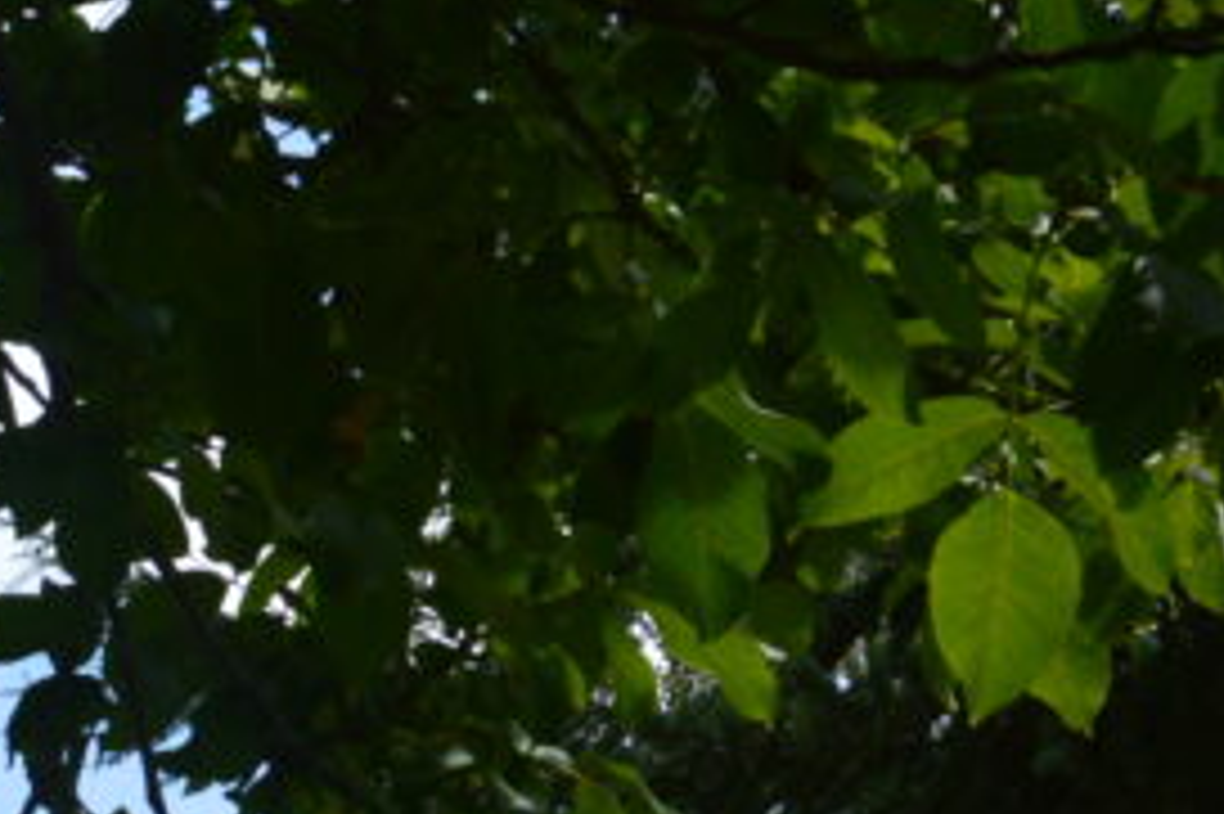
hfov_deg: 15.3
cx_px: -824
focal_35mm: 119
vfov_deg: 10.6
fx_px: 4043
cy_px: 1610
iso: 400
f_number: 11
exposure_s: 1/400
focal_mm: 18
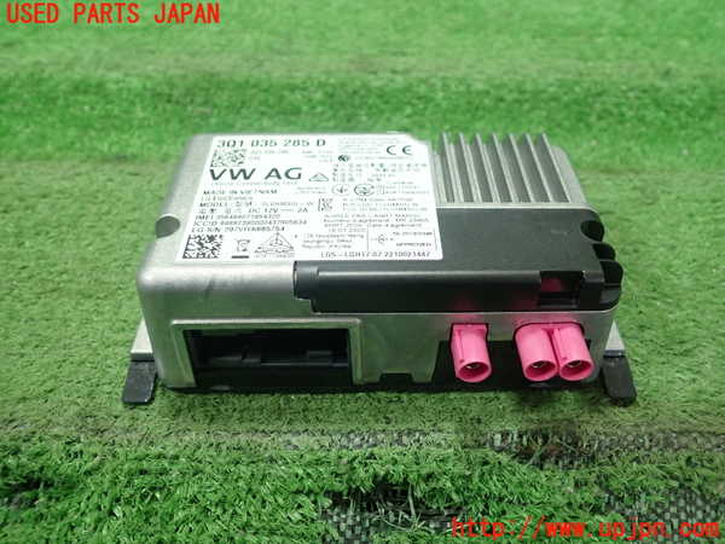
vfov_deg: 46.8
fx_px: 628
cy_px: 272
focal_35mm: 30
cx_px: 362
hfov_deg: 60.0
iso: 320
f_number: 2.3
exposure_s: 1/125
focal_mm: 5.5
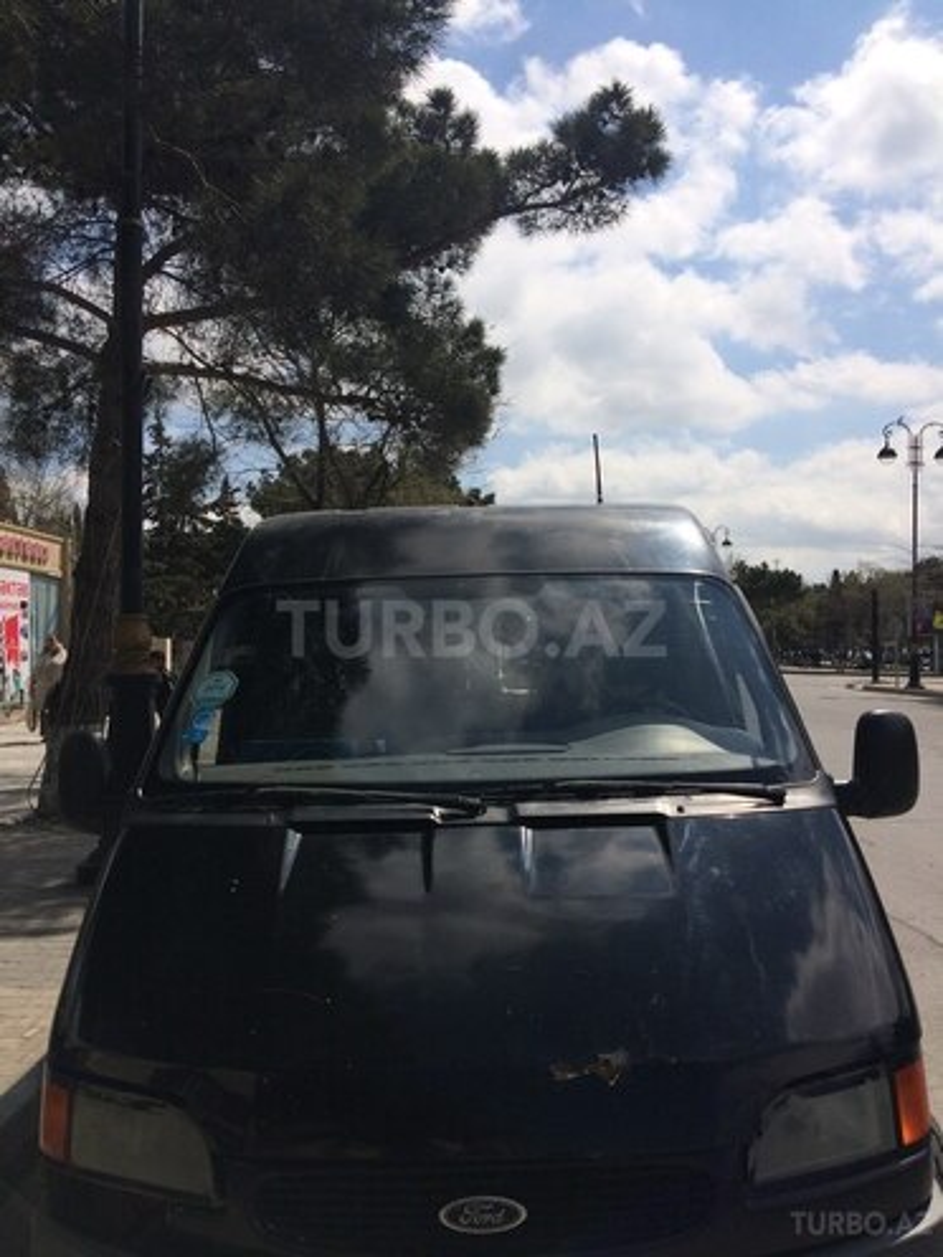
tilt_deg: +0.4
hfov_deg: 48.2
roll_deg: +1.0
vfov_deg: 61.7
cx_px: 472
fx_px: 1053
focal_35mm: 29
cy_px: 628
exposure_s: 1/4566
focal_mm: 4.15
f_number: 2.2
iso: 32
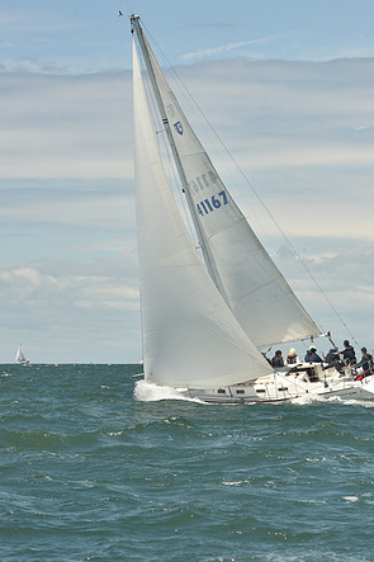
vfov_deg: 10.1
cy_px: 280
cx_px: 230
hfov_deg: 6.8
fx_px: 3166
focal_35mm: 203
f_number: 13
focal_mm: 155
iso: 320
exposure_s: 1/800
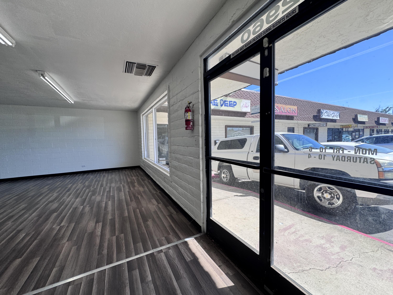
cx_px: 196
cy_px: 148
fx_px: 159
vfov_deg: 85.7
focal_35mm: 14
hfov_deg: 102.1
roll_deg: -0.1
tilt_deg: -2.4
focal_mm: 2.22
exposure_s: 1/470
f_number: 2.2
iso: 40
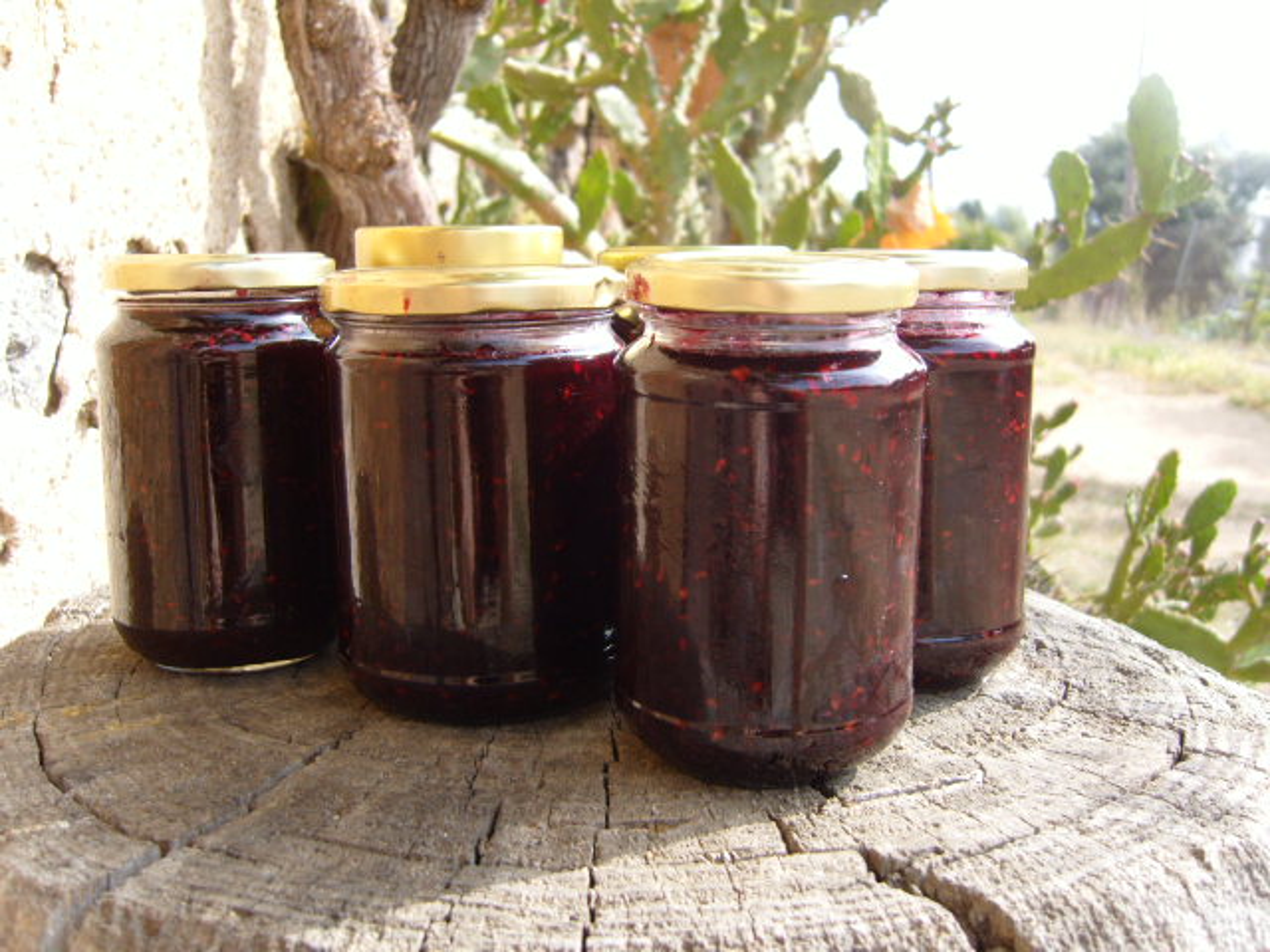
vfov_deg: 40.7
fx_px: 1284
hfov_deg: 52.6
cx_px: 635
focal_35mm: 35
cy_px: 476
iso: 80
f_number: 2.8
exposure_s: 1/350
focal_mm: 7.4
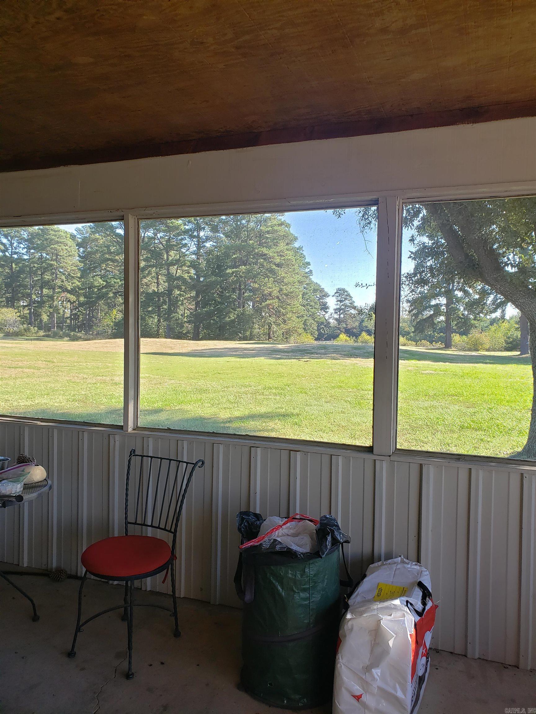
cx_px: 268
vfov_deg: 67.3
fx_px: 537
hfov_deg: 53.1
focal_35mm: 26
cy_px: 357
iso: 50
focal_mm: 4.3
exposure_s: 1/106
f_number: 2.4
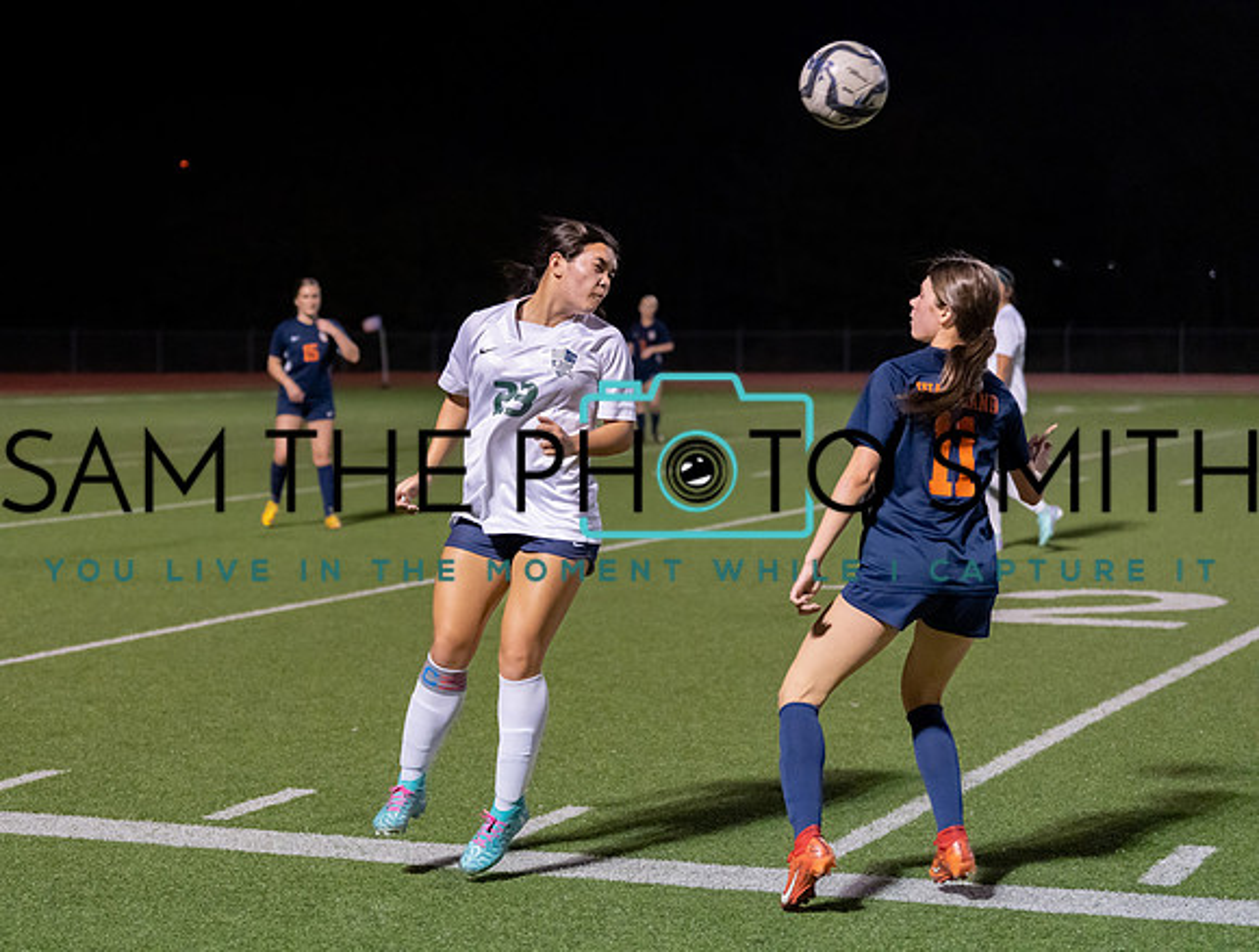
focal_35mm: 83
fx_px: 3034
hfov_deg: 23.4
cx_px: 479
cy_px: 432
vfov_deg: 17.8
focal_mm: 70
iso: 4000
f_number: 2.8
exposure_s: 1/1000
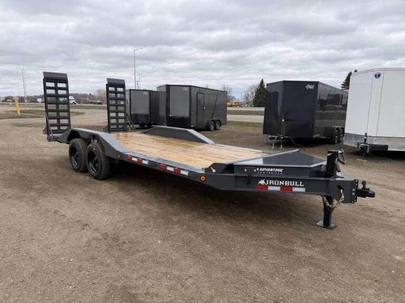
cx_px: 202
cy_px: 152
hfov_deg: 71.6
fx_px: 281
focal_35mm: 24
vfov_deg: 56.8
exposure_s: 1/3425
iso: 80
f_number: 1.78
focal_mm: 6.76
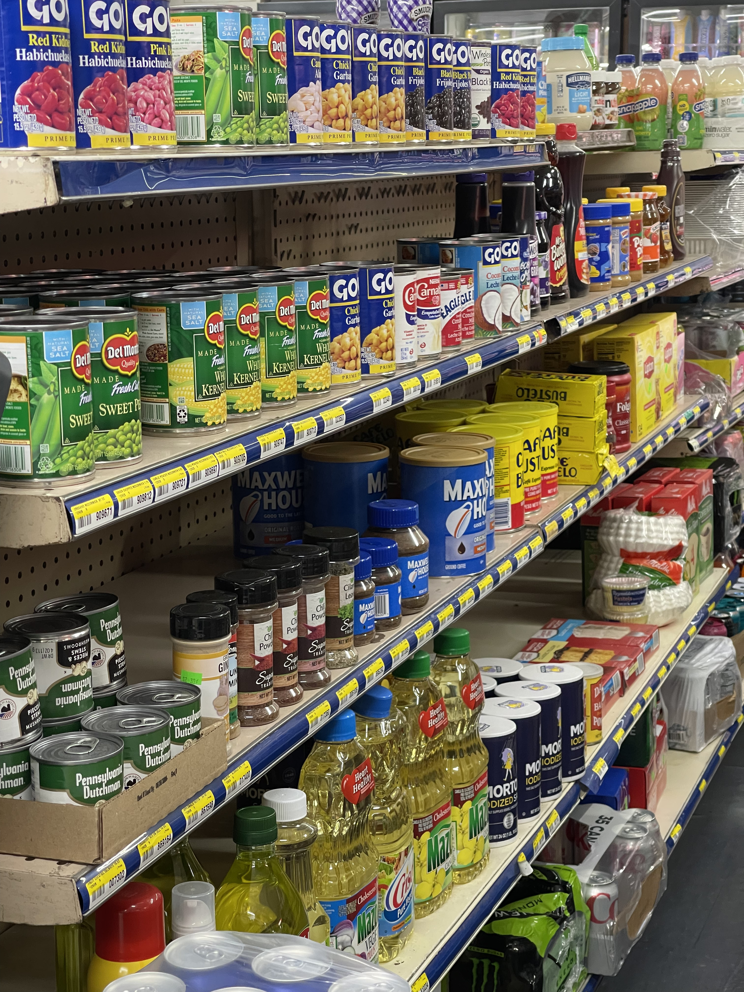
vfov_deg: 30.3
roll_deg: +0.8
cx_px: 372
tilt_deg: -11.5
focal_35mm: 64
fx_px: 1834
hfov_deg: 22.9
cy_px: 496
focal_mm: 7.5
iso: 250
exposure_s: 1/60
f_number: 2.2
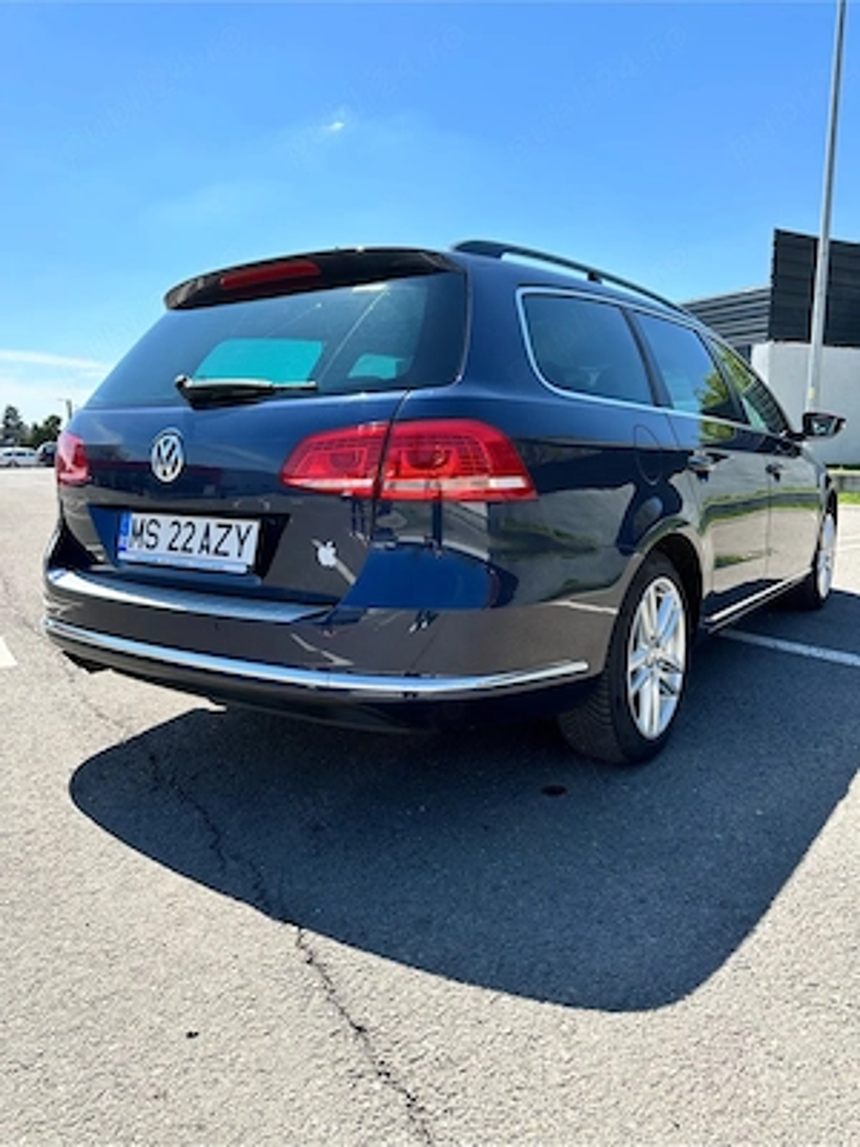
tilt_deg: -8.9
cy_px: 574
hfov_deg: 56.8
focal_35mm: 24
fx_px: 795
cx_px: 430
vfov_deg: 71.6
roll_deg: +0.1
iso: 80
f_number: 1.78
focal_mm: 6.86
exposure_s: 1/2732
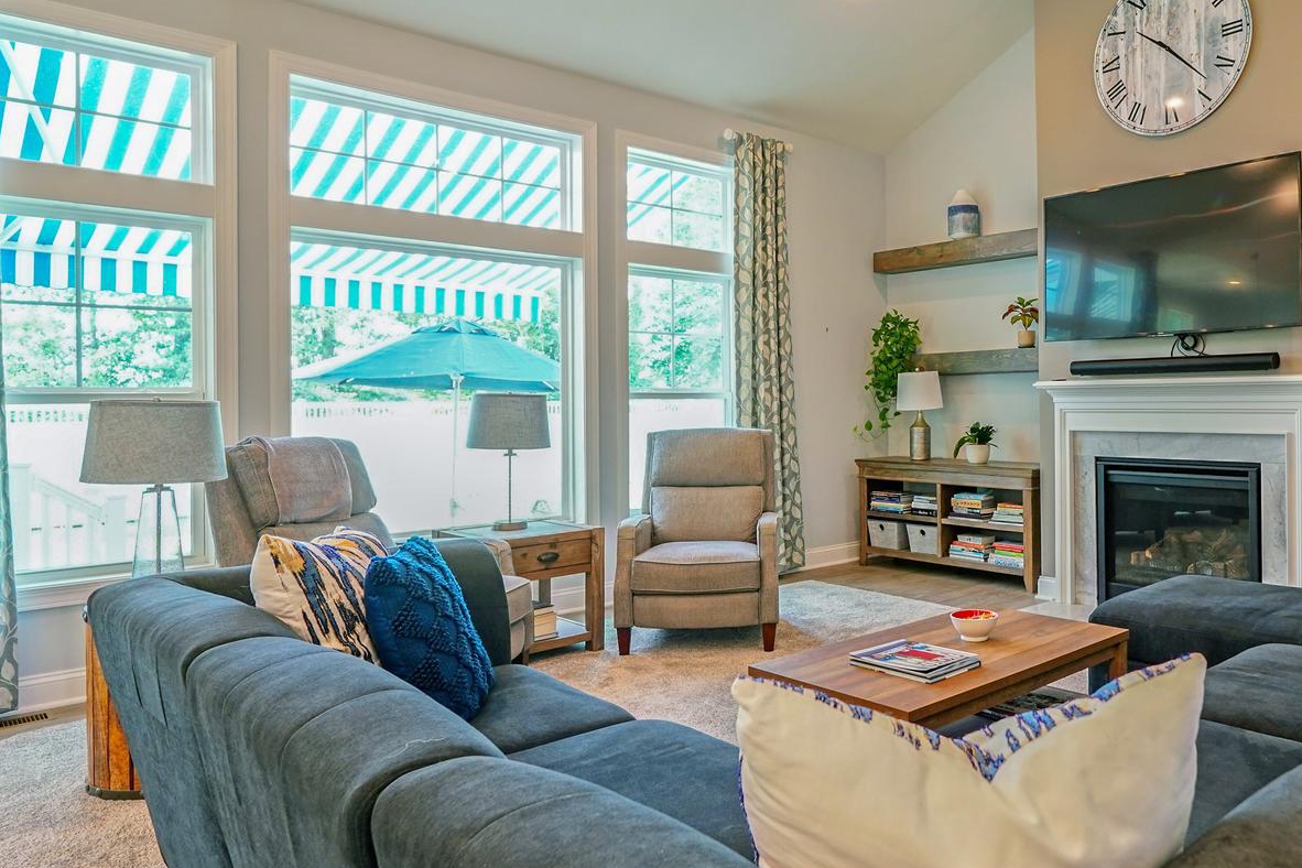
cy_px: 398
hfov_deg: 66.9
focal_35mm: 26
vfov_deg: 49.5
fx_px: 940
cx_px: 899
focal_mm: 10
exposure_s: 1/30
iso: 400
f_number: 2.8
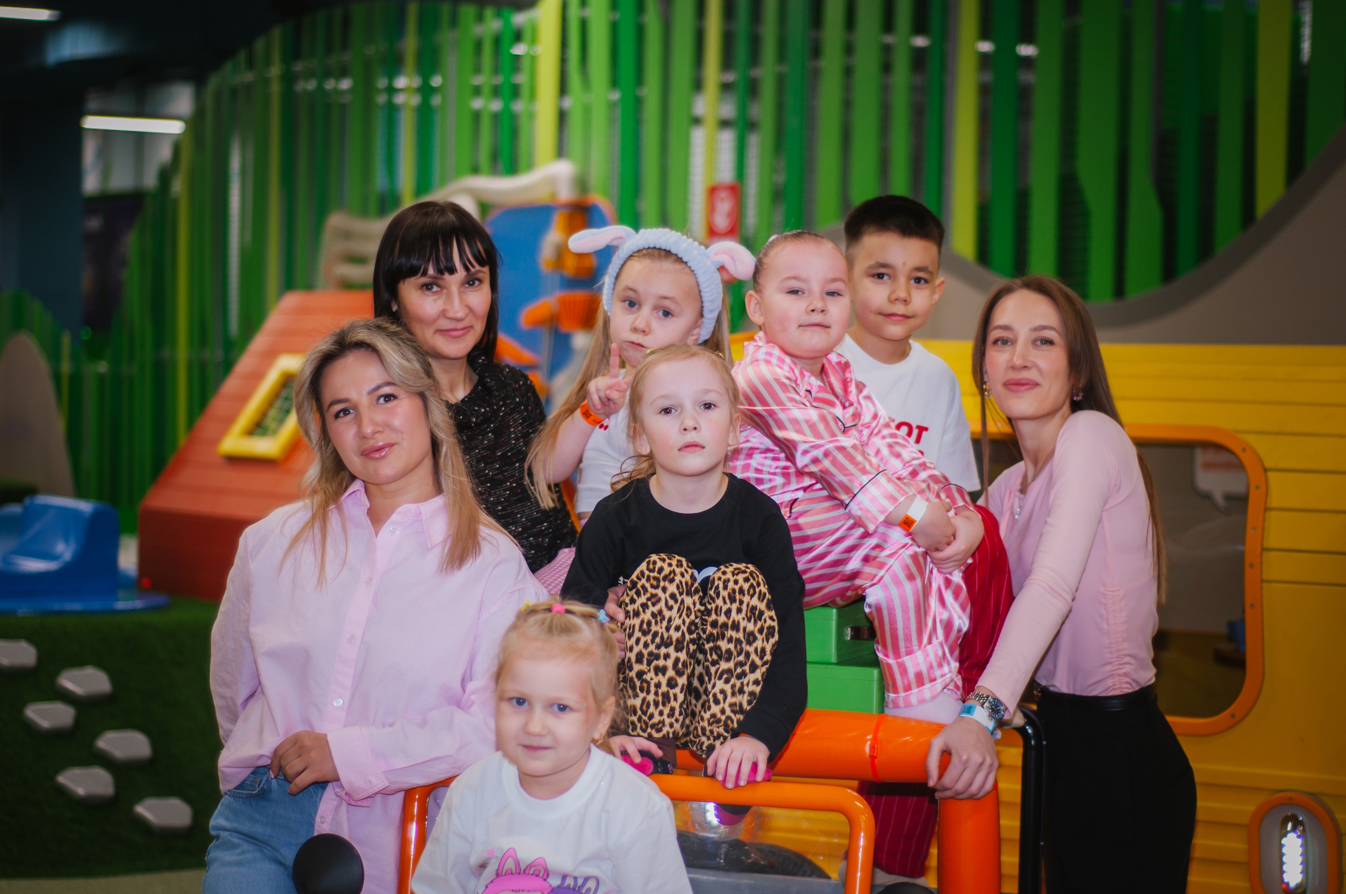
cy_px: 447
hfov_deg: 27.0
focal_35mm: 75
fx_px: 2801
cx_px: 673
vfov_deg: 18.1
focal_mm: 50
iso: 320
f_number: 2.2
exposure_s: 1/100
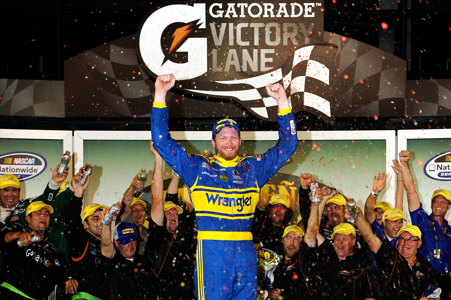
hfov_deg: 38.2
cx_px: 226
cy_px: 150
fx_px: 651
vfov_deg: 26.0
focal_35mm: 52
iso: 400
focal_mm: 52
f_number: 2.8
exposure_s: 1/250
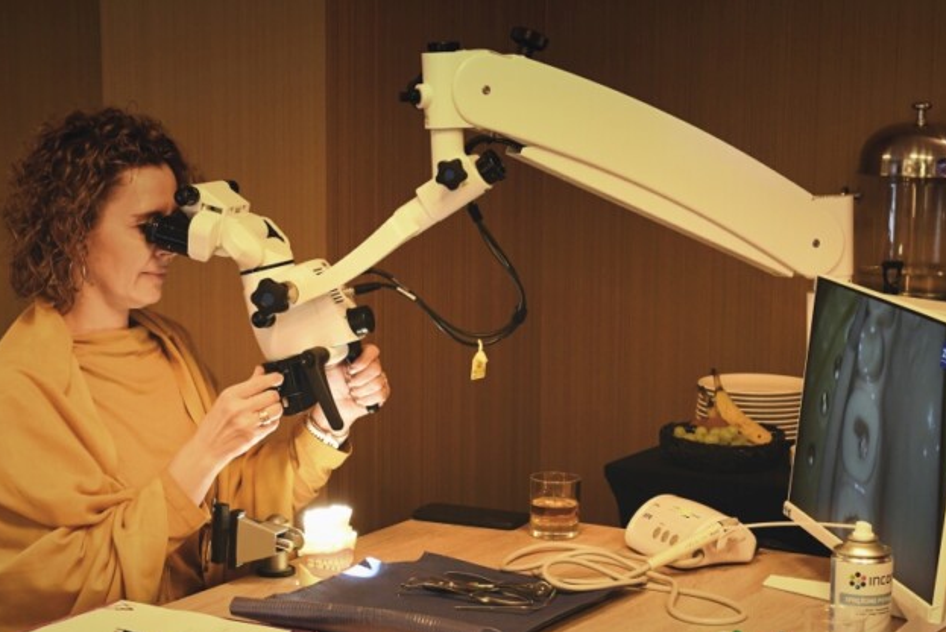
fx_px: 2261
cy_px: 404
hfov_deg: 23.6
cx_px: 478
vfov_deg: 15.9
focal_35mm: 86
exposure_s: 1/60
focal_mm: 45
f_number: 7.1
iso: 3200
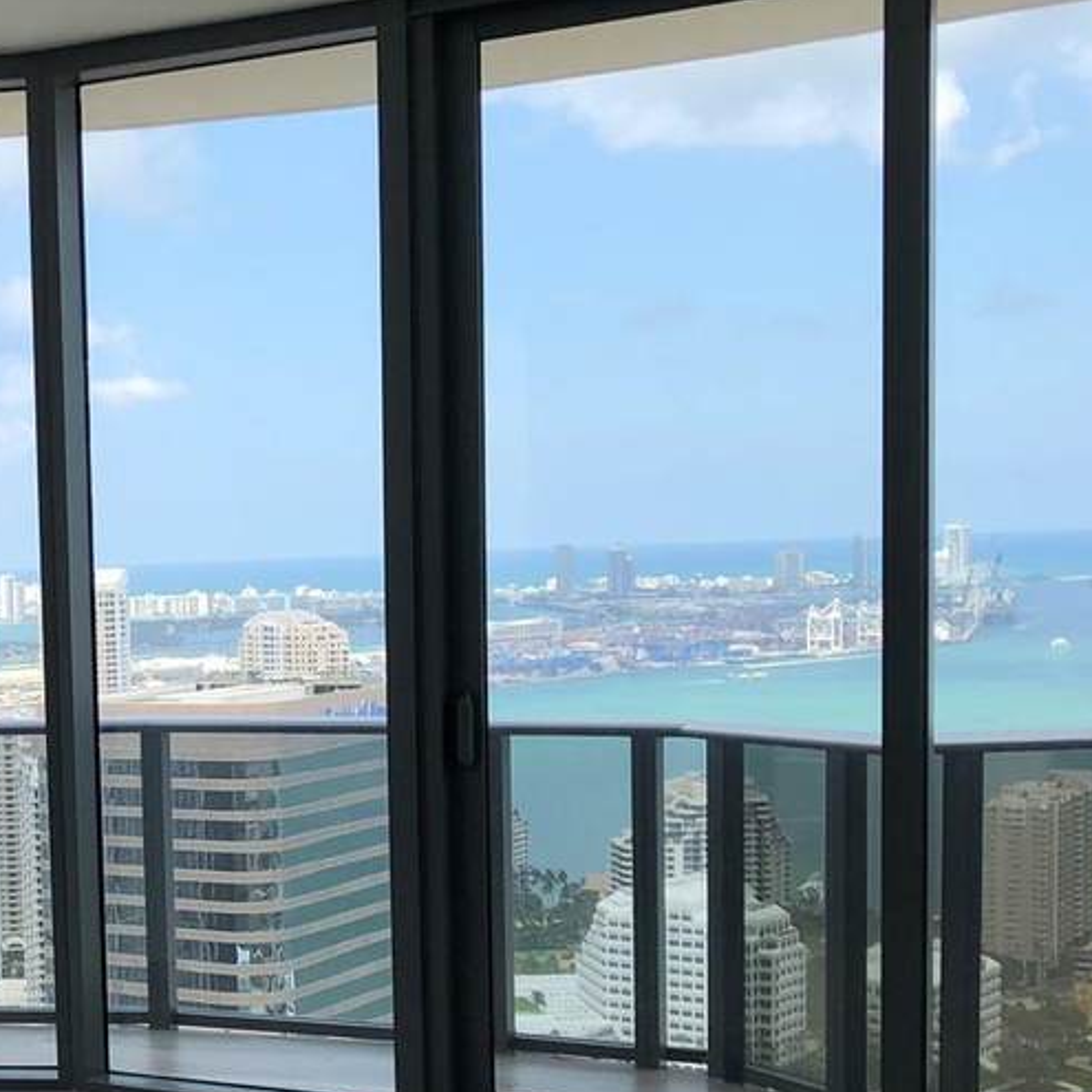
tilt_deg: -6.4
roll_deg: +2.1
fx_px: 2284
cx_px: -15
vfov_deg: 26.6
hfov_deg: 25.5
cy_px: 801
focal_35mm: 64
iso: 20
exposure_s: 1/454
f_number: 1.8
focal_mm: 4
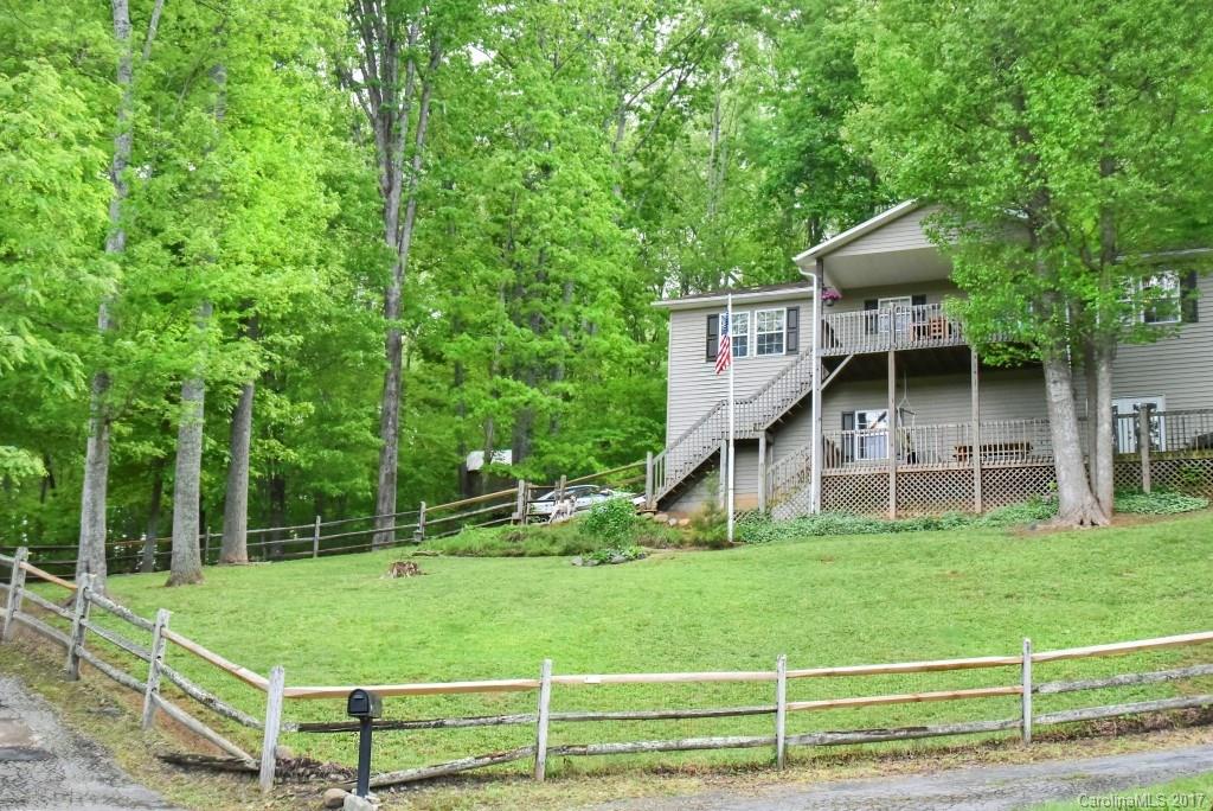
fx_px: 1551
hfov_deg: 42.7
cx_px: 606
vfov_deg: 29.3
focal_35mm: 46
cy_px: 406
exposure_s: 1/200
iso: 4000
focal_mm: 46
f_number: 14
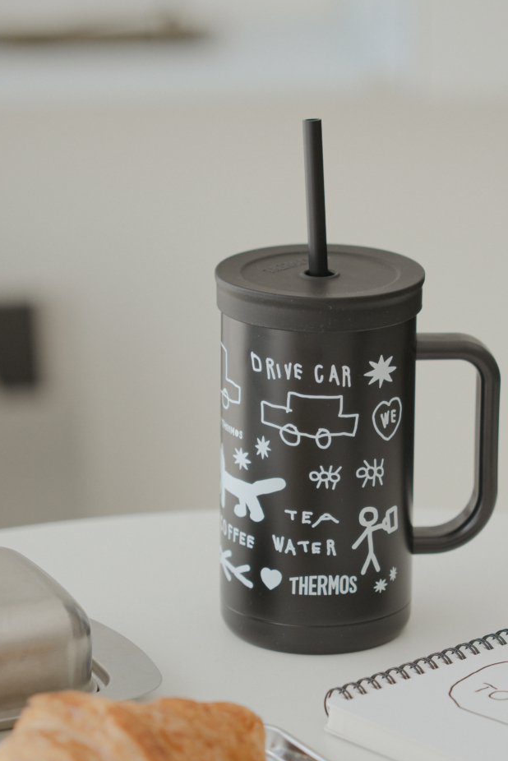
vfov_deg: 10.1
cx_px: 357
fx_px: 4314
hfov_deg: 6.7
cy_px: 404
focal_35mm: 204
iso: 100
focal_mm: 105
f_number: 2.8
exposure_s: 1/160
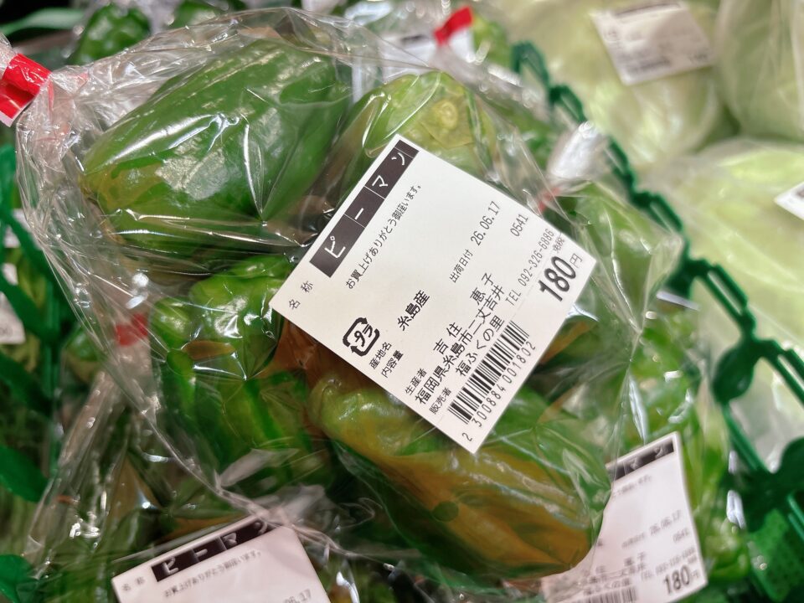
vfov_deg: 53.1
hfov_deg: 67.3
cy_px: 302
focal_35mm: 26
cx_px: 402
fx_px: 604
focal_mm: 5.96
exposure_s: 1/60
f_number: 1.6
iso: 100
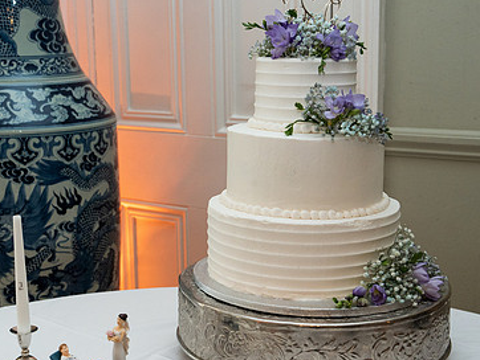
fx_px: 791
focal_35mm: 57
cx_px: 154
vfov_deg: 25.7
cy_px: 189
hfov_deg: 33.4
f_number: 3.5
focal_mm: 37
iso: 2500
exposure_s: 1/200
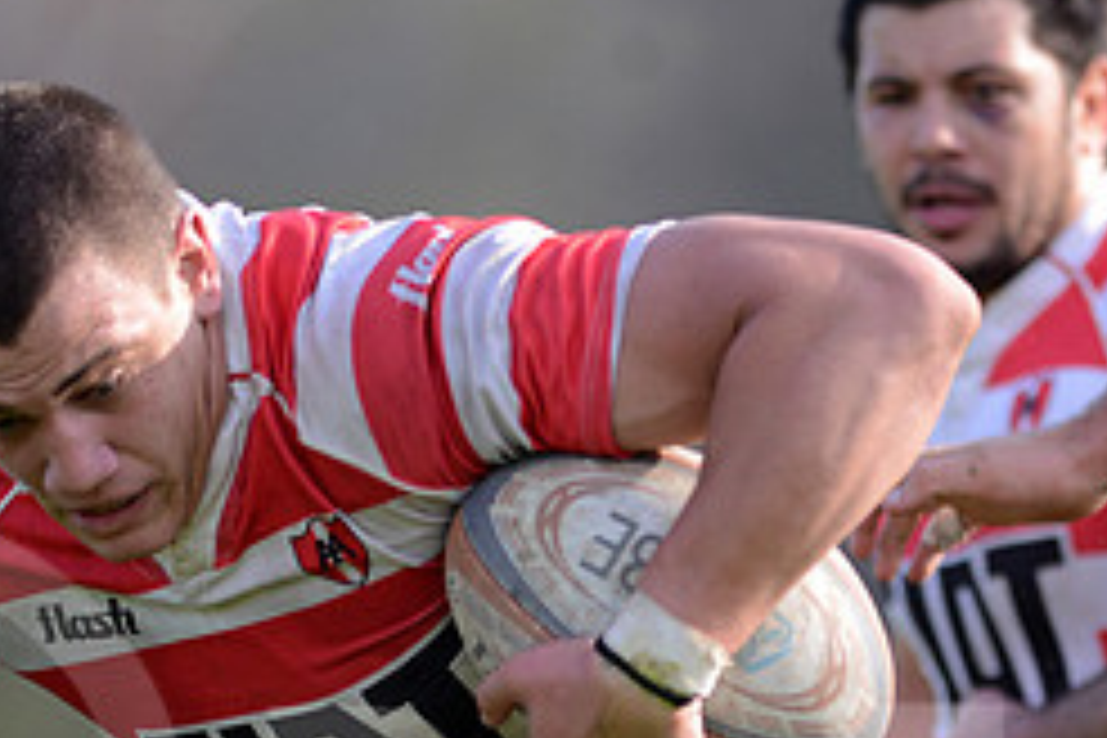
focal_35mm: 990
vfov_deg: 1.4
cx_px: 630
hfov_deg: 2.1
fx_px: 30440
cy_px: 839
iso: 560
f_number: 4
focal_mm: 420
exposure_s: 1/1250
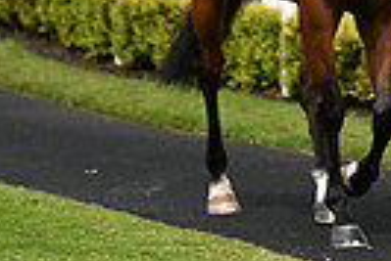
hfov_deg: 4.7
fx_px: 4632
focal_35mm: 426
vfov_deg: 3.2
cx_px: 817
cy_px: -130
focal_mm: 98
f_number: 3.5
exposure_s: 1/6400
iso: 800
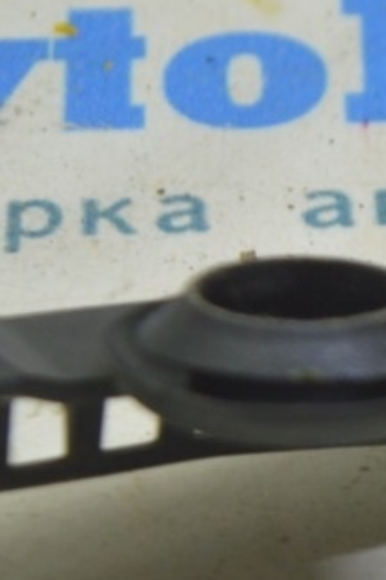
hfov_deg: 5.1
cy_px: 550
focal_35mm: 262
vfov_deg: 7.8
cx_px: 917
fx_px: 4211
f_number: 5.6
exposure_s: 1/20
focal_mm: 55
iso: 400
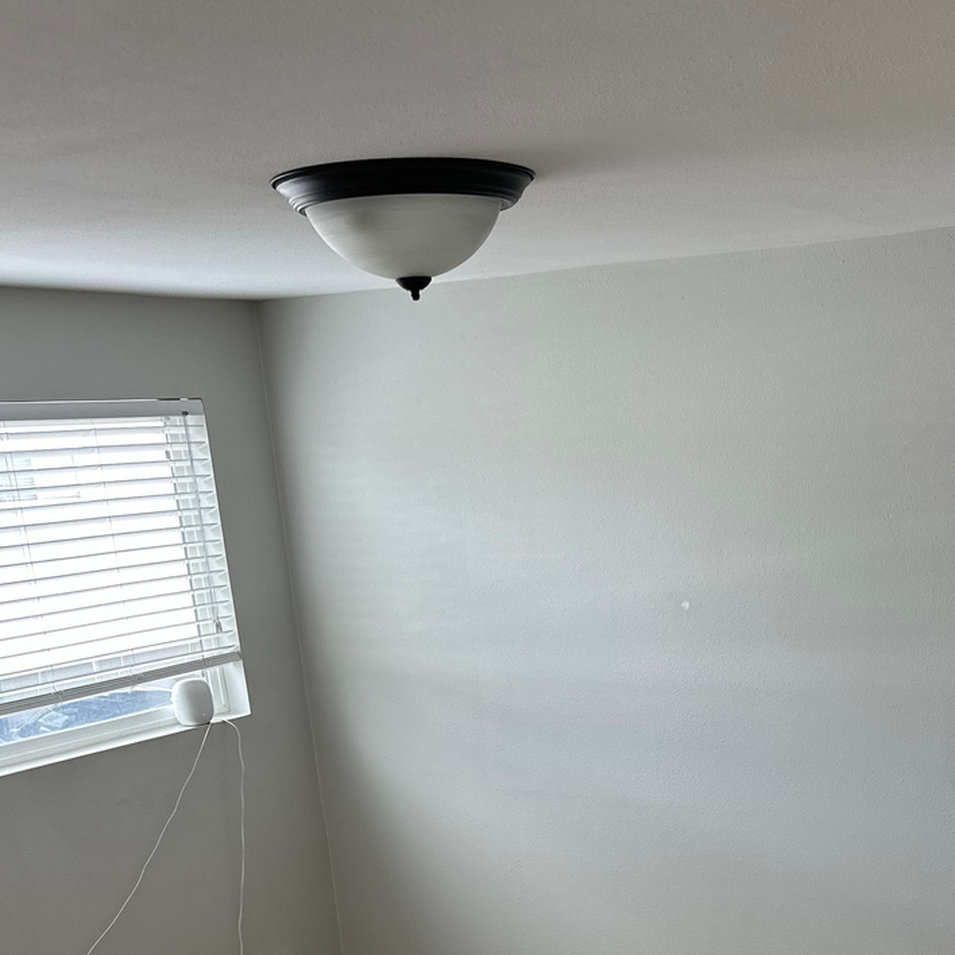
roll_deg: +2.2
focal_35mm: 46
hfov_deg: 36.1
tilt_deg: -18.2
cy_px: 936
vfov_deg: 33.9
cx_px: 696
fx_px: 1436
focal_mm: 6.86
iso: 100
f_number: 1.78
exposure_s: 1/121
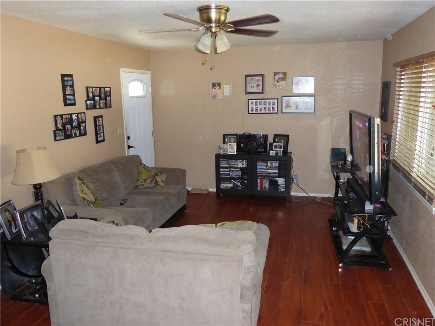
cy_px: 163
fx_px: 364
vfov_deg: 48.2
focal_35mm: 29
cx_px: 218
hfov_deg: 61.7
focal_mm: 5
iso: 800
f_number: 3.5
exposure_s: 1/60
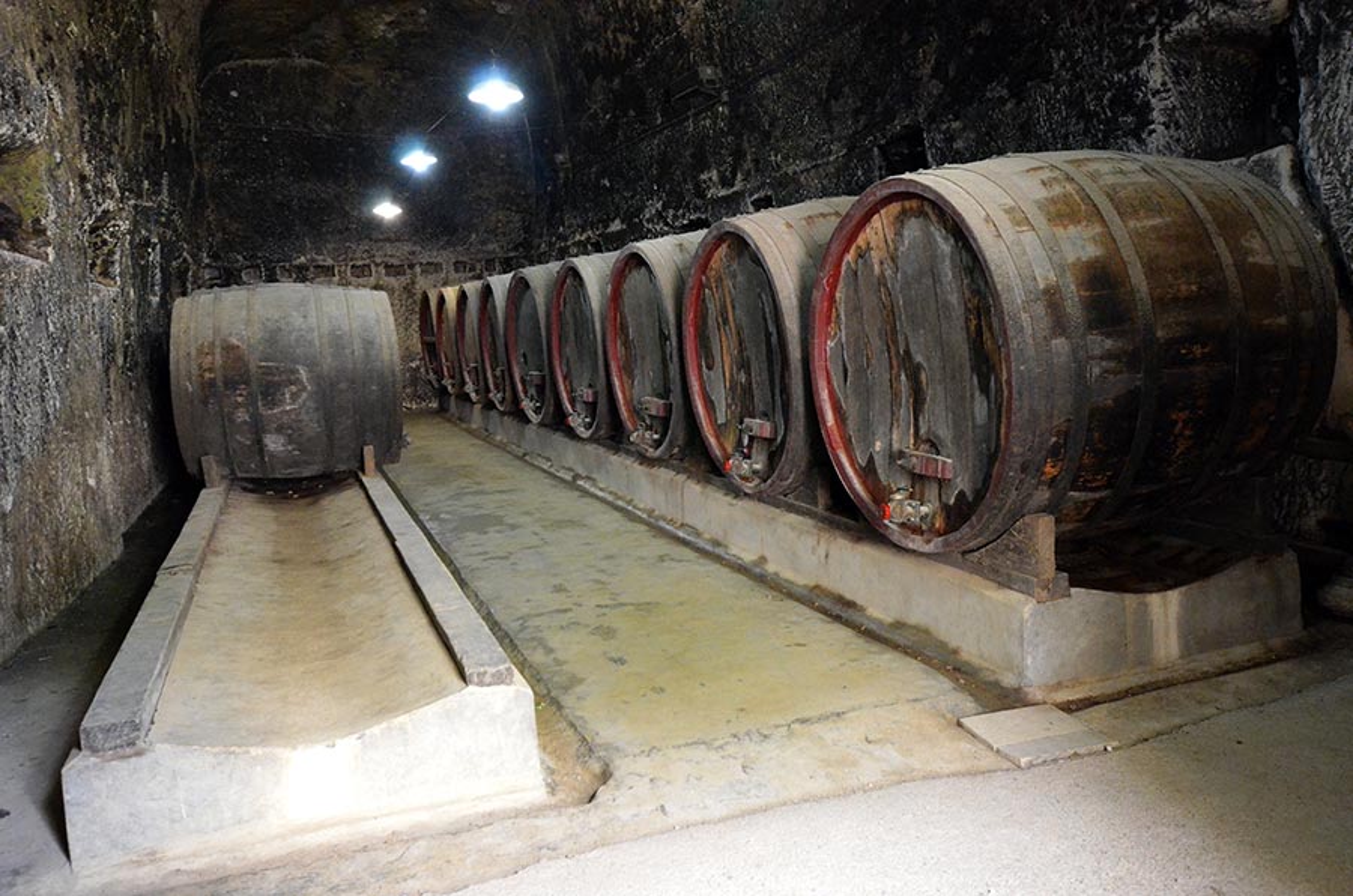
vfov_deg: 43.4
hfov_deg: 62.0
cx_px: 676
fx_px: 1125
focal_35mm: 30
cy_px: 448
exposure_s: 1/25
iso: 6400
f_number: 6.3
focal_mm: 20
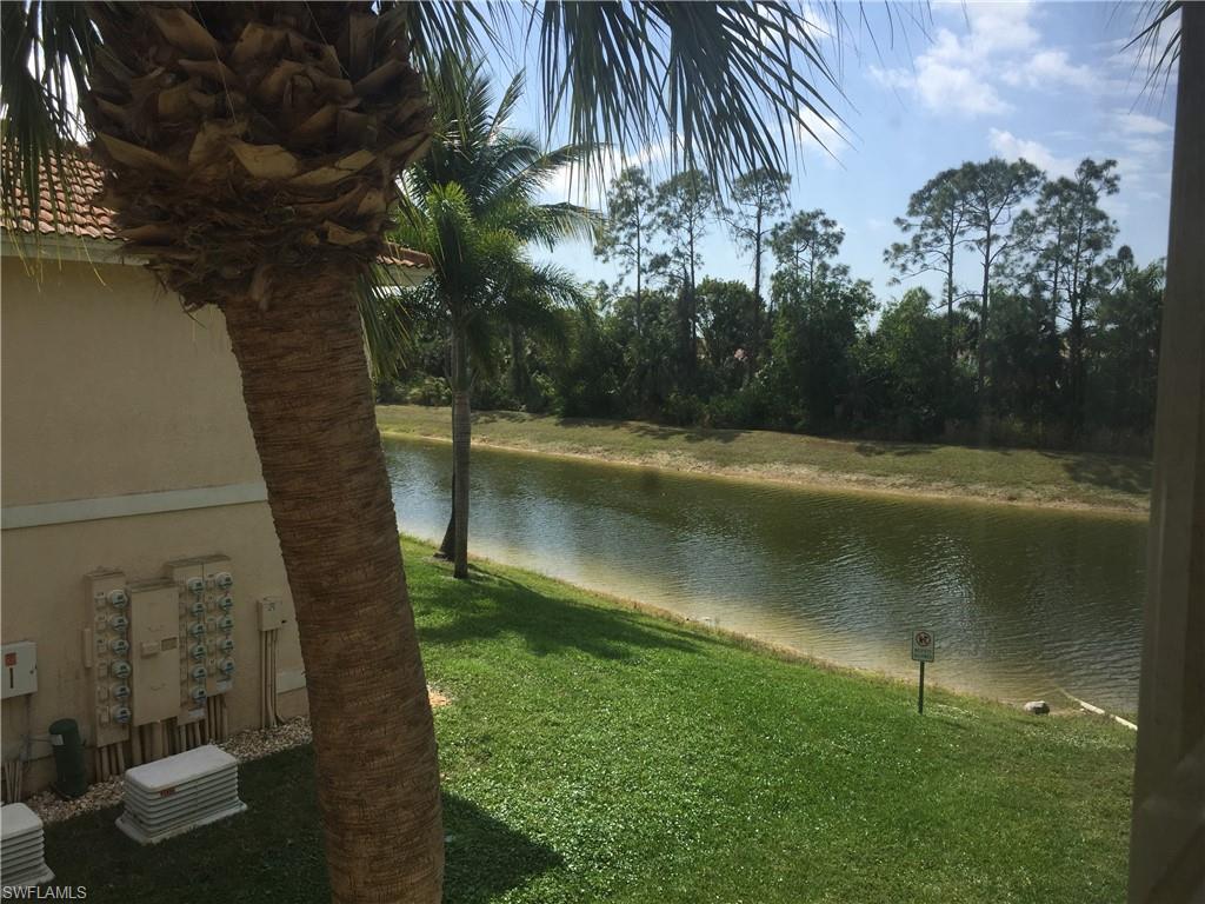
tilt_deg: -6.0
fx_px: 1010
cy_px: 452
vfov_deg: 48.2
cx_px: 602
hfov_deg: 61.7
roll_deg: -1.7
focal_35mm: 29
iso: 32
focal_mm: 4.15
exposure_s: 1/1721
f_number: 2.2
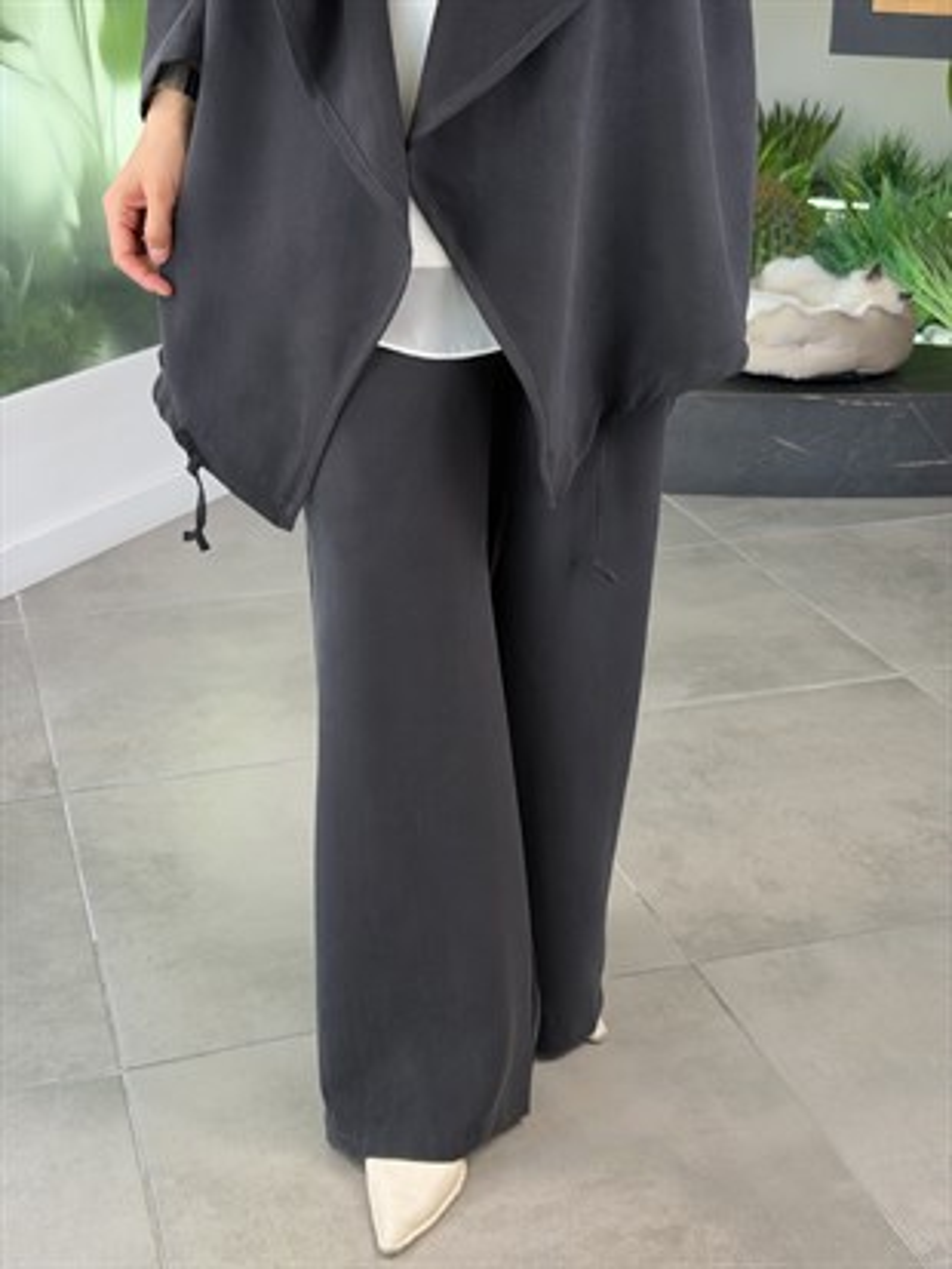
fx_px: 1759
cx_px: 476
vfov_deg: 39.6
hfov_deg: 30.3
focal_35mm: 48
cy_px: 634
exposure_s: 1/121
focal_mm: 6.76
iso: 64
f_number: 1.78
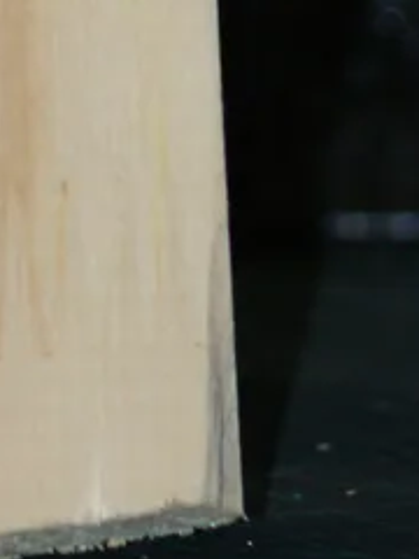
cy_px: -750
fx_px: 15710
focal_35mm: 973
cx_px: -155
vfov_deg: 2.0
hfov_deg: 1.5
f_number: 5.6
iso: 400
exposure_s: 1/125
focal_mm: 135
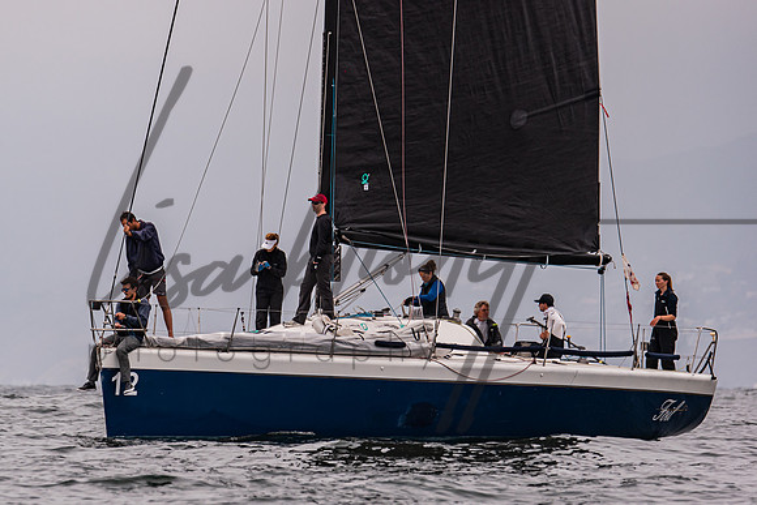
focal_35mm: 589
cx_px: 315
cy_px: 315
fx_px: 12379
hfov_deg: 3.5
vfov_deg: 2.3
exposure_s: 1/1250
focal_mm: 310
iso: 200
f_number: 5.6
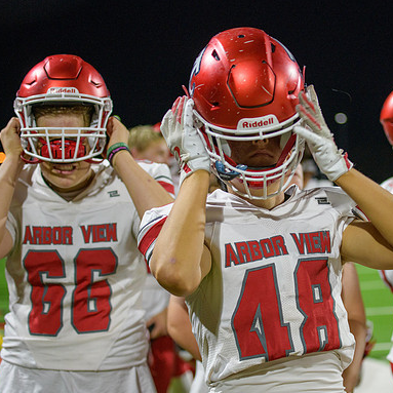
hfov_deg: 19.2
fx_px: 1156
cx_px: 276
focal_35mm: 90
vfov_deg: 19.3
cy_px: 198
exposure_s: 1/250
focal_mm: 70
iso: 1250
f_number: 2.8
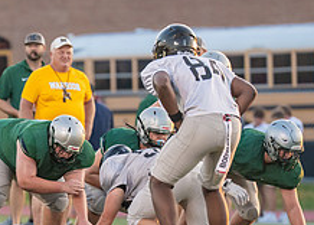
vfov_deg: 2.4
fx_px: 5399
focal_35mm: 605
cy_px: 186
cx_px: 29
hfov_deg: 3.3
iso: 1600
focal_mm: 200
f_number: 3.2
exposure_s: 1/1600
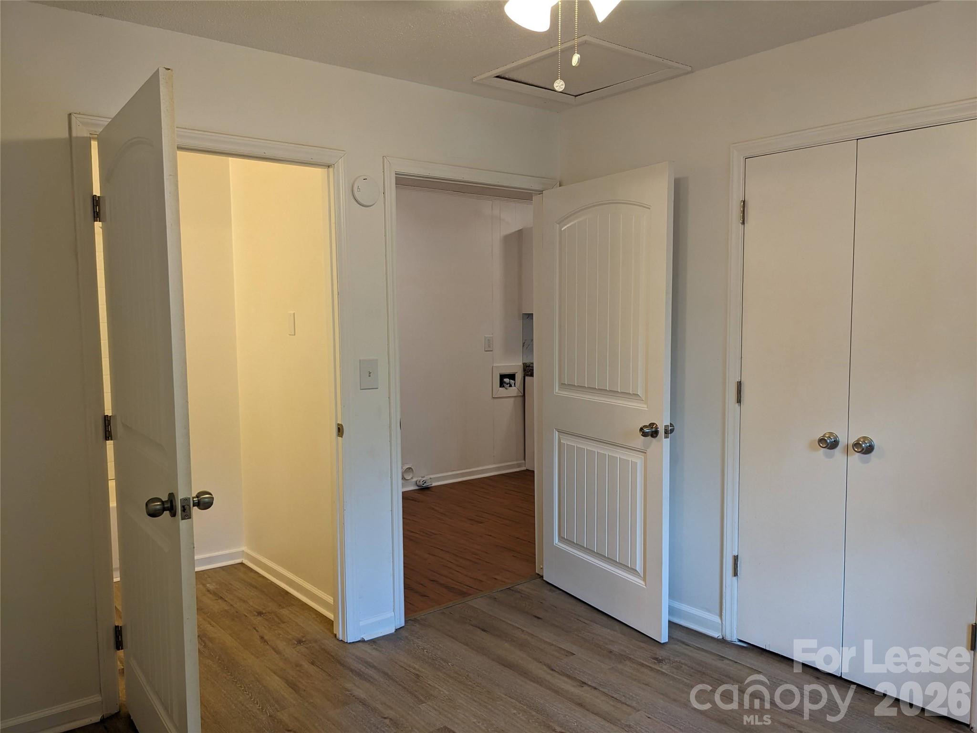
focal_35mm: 27
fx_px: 762
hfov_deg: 65.3
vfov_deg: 51.4
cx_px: 488
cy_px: 366
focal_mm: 4.38
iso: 62
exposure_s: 1/60
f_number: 1.73
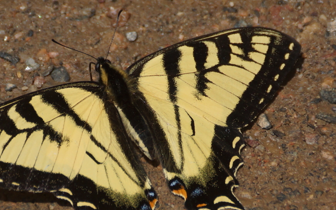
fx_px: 4440
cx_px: 125
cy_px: 140
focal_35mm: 485
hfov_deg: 4.3
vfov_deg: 2.7
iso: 160
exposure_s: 1/400
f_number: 6.3
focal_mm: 250
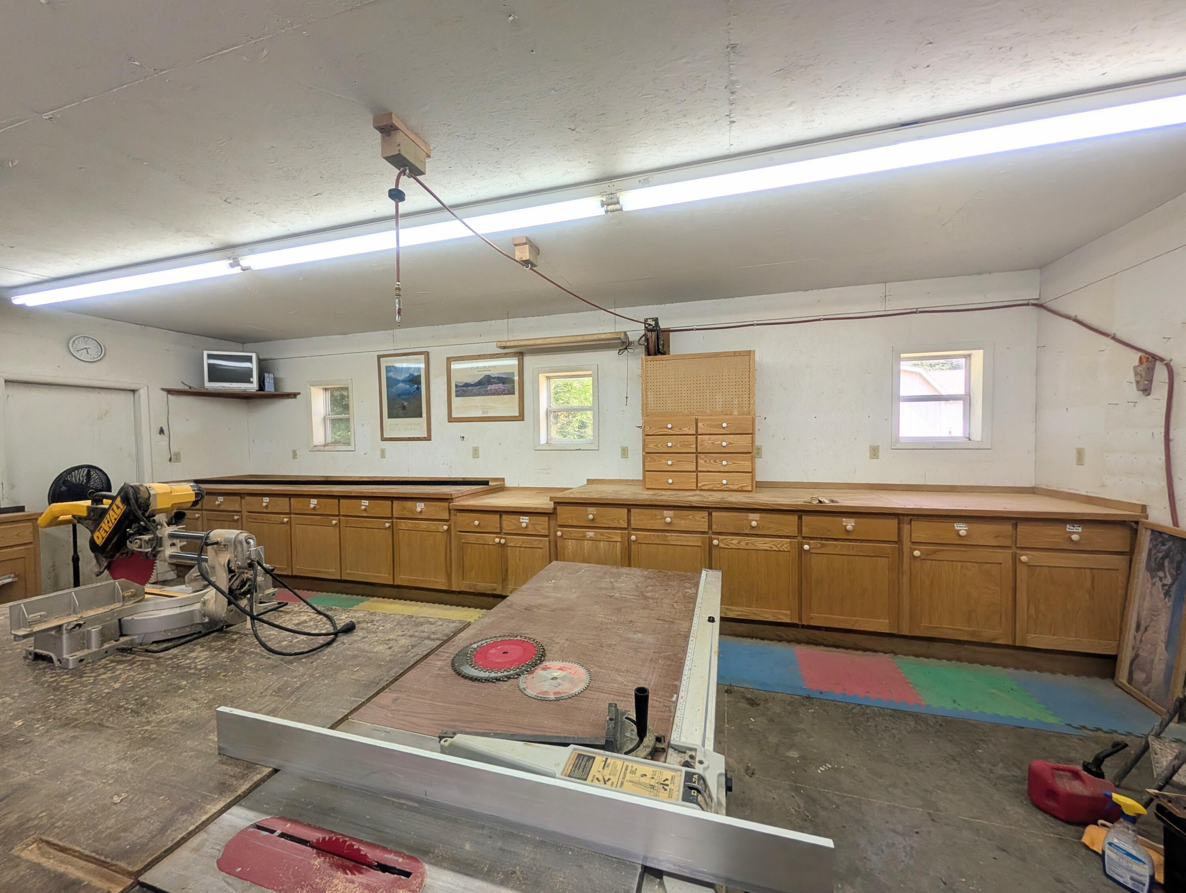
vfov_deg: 94.6
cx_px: 593
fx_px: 412
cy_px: 446
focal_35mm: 12
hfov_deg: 110.5
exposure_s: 1/370
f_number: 1.7
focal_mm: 2.02
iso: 62
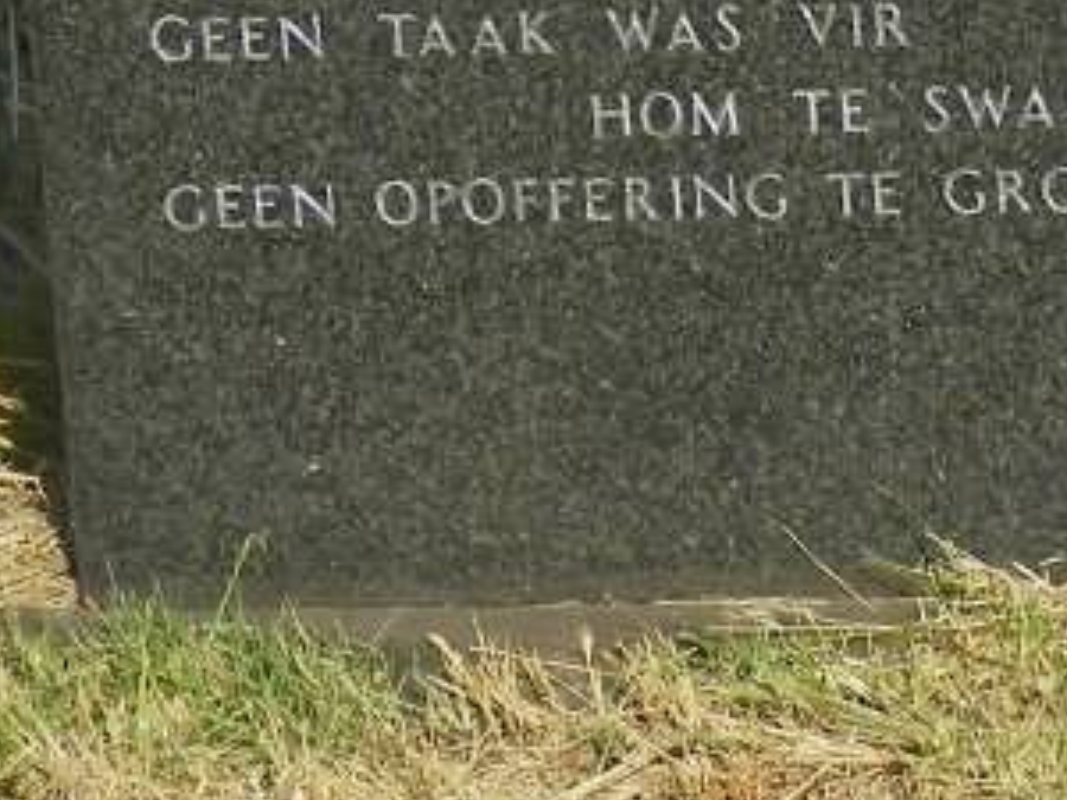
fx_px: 10234
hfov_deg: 5.8
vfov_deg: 4.5
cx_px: 2095
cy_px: -398
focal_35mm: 332
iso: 64
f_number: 5.6
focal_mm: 14.7
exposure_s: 1/250
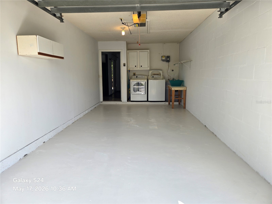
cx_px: 136
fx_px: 181
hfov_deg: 73.9
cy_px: 102
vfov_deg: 58.9
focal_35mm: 23
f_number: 1.8
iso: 25
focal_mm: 5.4
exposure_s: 1/568
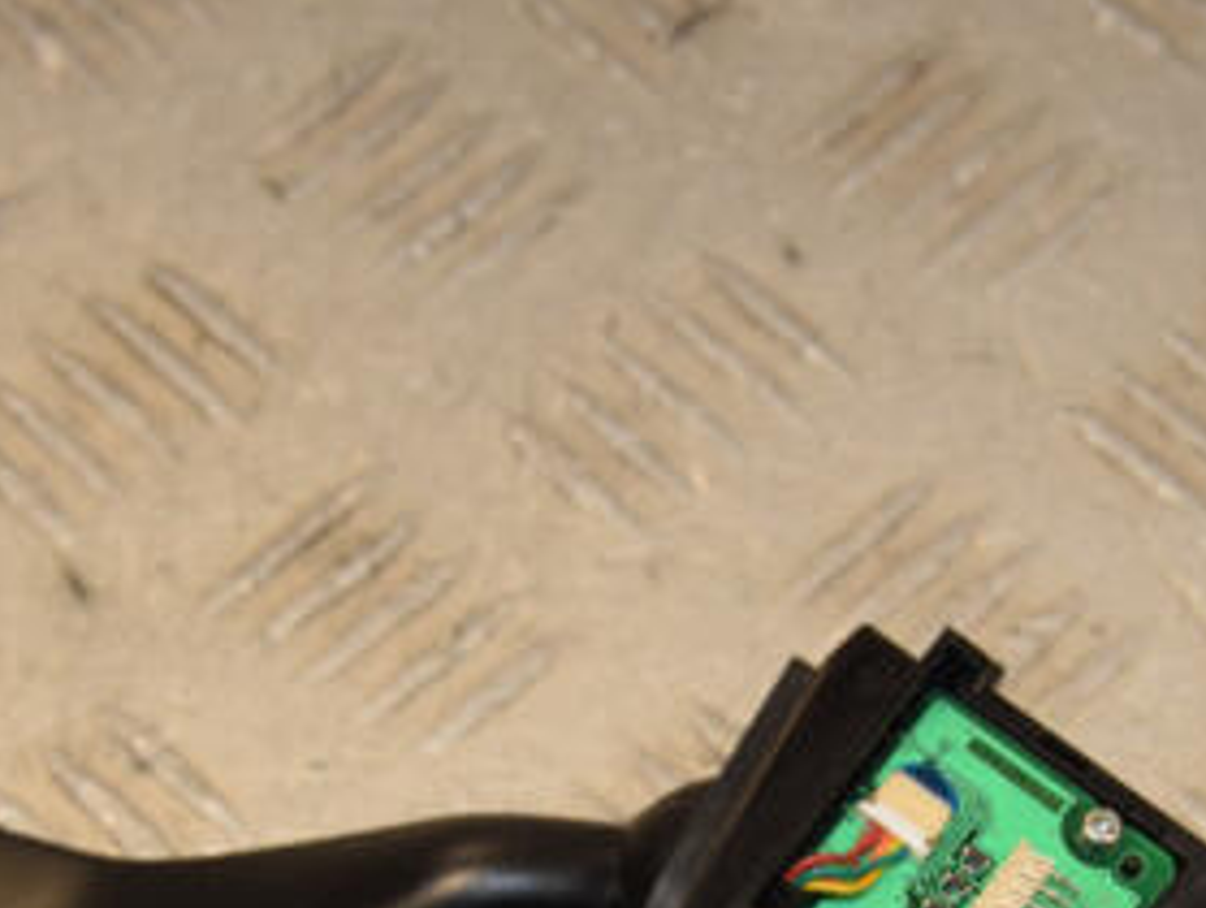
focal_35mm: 161
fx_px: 5616
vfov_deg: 9.2
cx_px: 692
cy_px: 856
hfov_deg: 12.3
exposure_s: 1/200
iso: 800
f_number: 7.1
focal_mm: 52
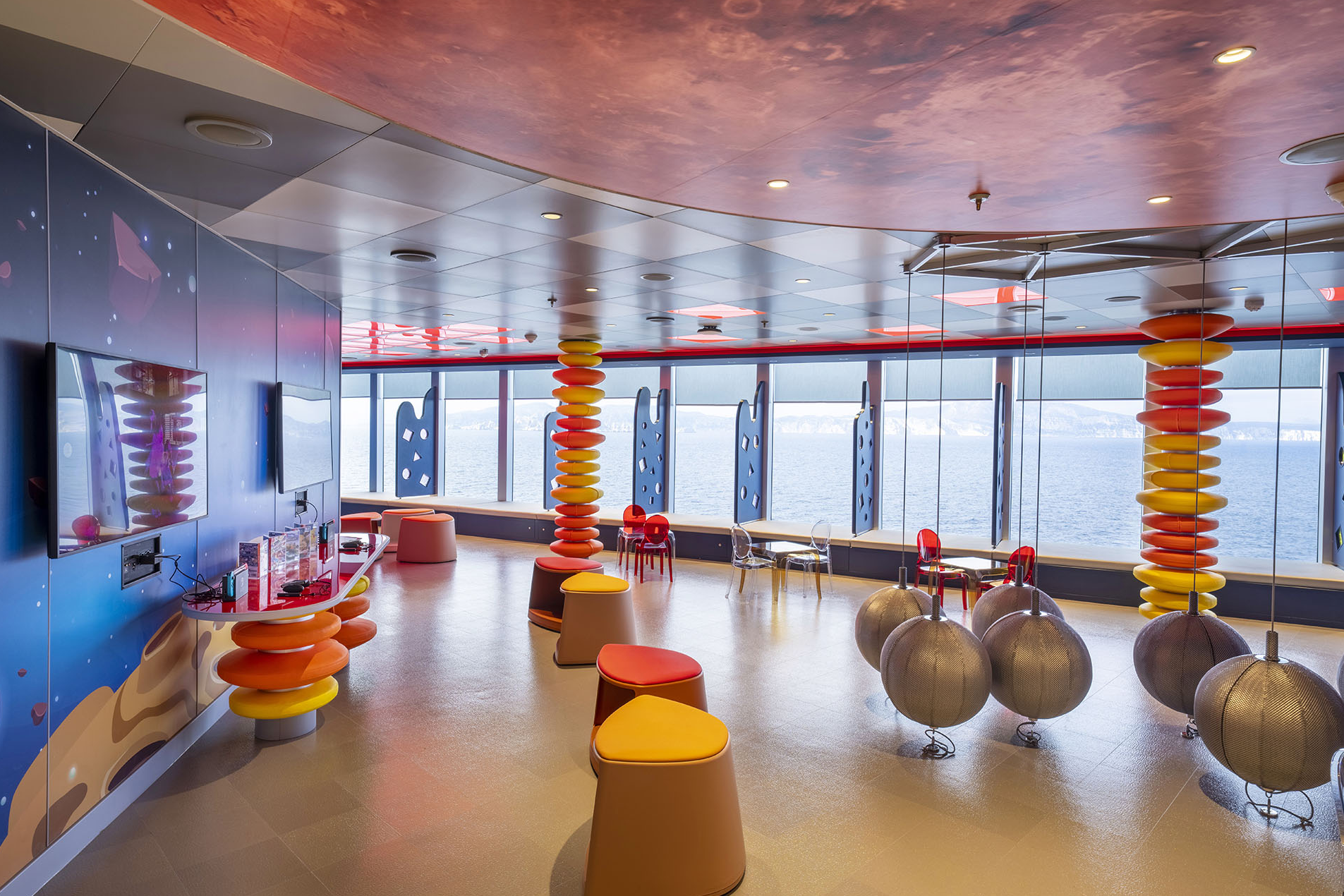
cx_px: 674
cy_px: 455
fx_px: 784
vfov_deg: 59.5
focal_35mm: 21
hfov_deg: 81.2
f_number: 11
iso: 200
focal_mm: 20
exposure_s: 1/30
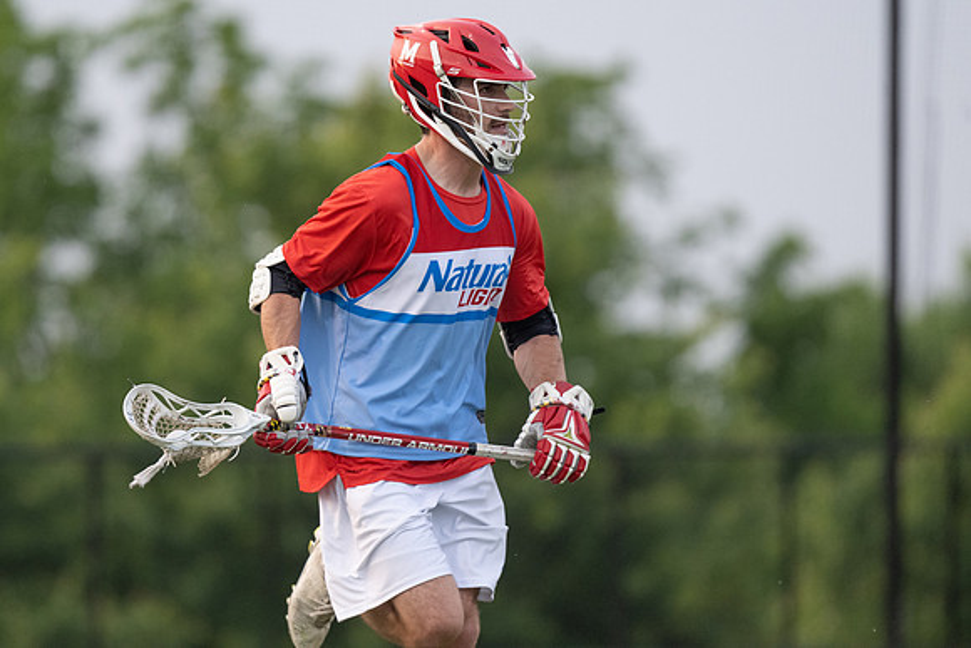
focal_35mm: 636
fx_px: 17161
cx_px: 353
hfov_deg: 3.2
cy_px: 236
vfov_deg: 2.2
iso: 2200
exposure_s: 1/1000
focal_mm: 500
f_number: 5.6
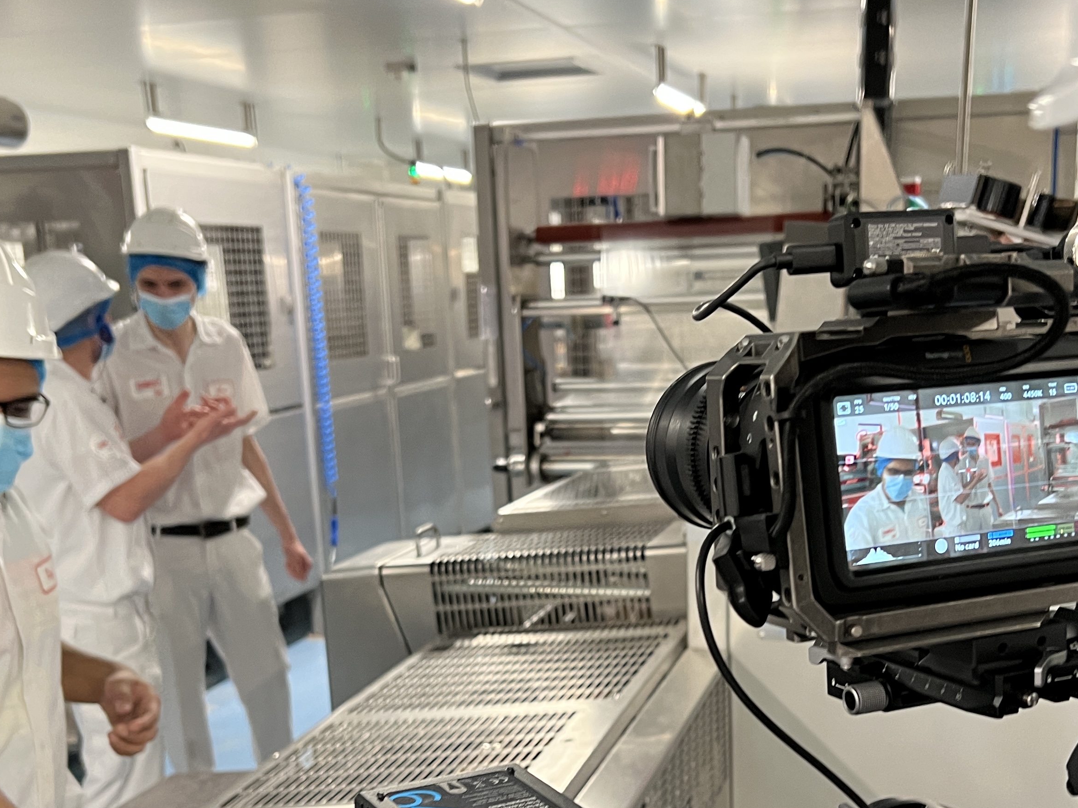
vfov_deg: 31.5
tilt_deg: -14.5
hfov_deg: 42.0
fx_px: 1401
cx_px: 625
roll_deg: +1.1
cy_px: 626
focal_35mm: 45
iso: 160
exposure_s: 1/50
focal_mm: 5.7
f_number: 1.5
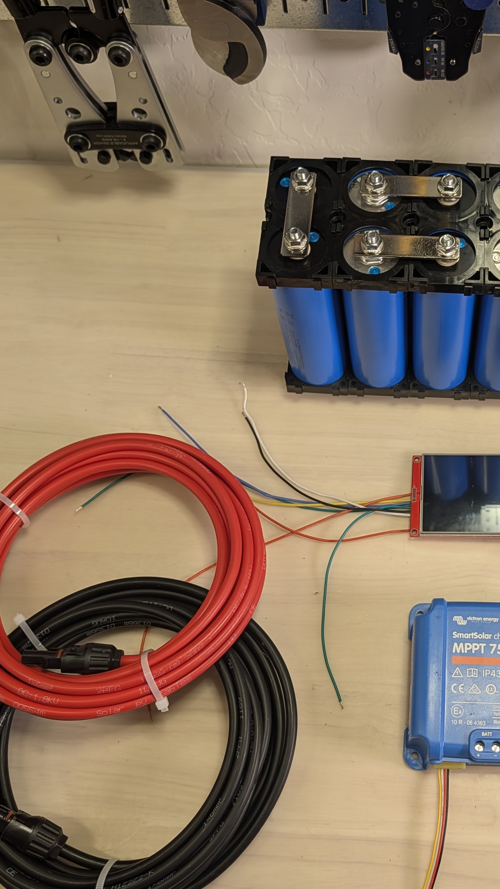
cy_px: 444
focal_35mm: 35
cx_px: 435
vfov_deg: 56.6
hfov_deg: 32.3
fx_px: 825
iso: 19
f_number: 1.68
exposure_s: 1/97.3
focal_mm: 6.9
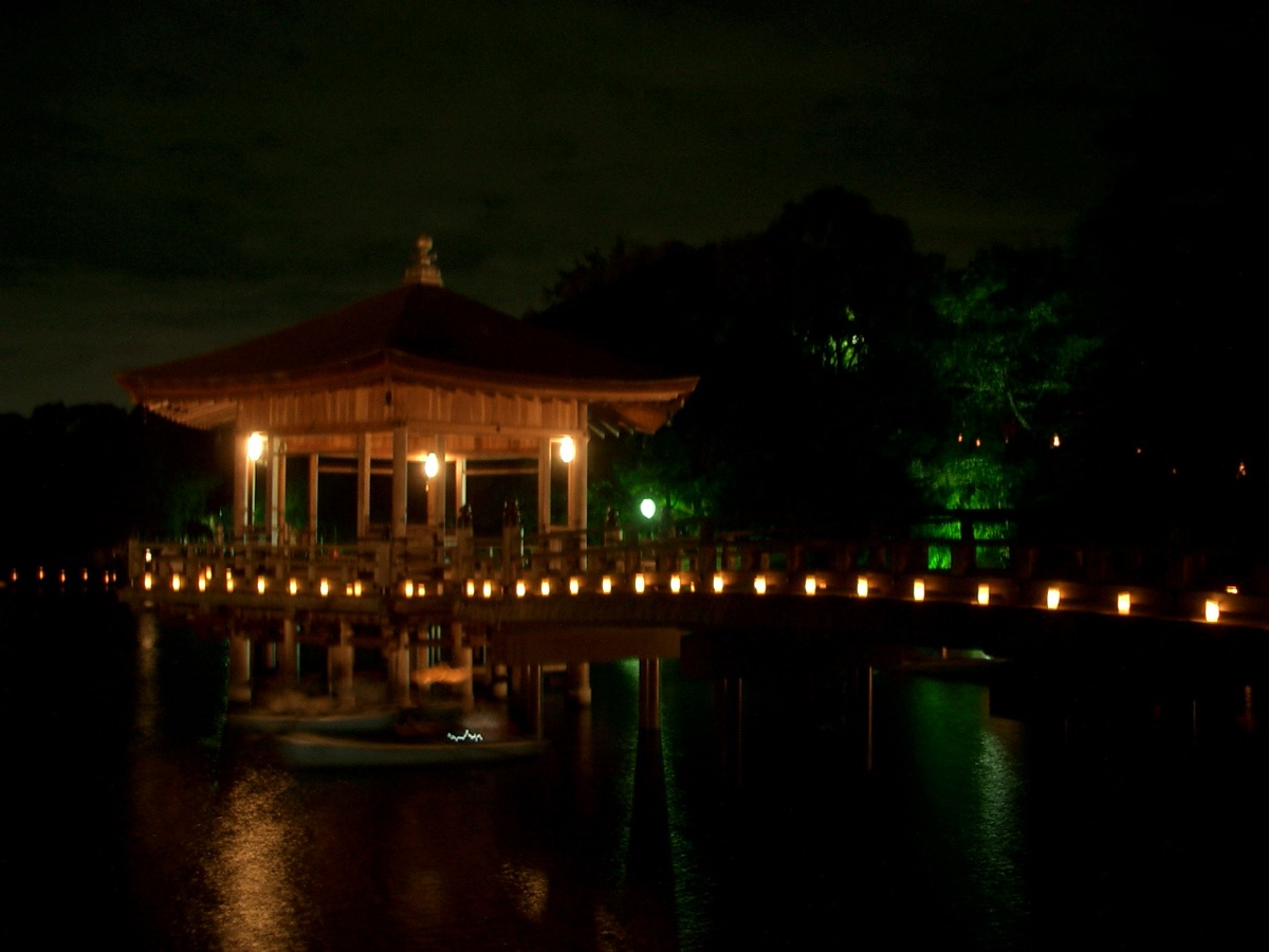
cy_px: 476
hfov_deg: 52.6
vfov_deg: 40.7
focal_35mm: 35
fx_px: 1283
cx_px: 634
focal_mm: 5.8
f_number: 2.6
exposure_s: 2
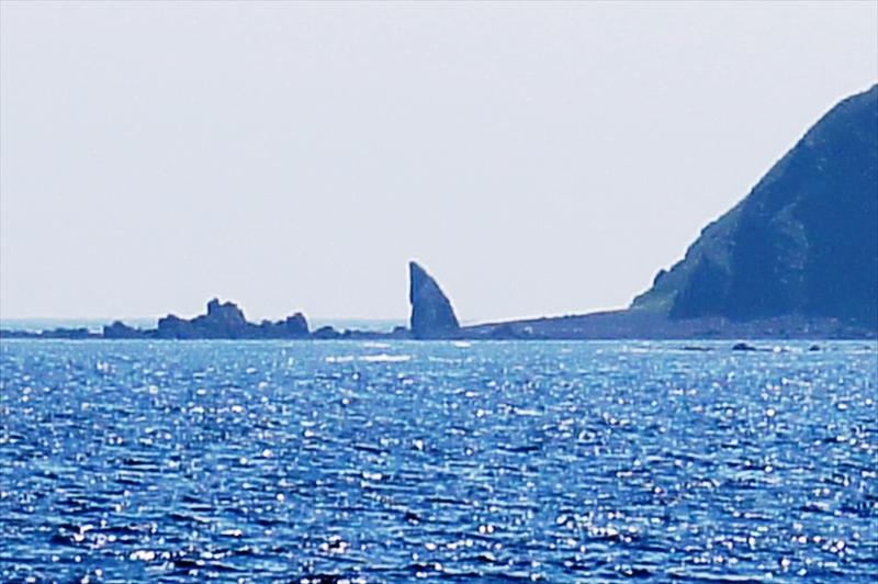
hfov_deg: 3.1
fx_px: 16132
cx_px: 439
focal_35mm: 662
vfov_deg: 2.1
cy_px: 292
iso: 200
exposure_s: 1/1000
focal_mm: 46
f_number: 9
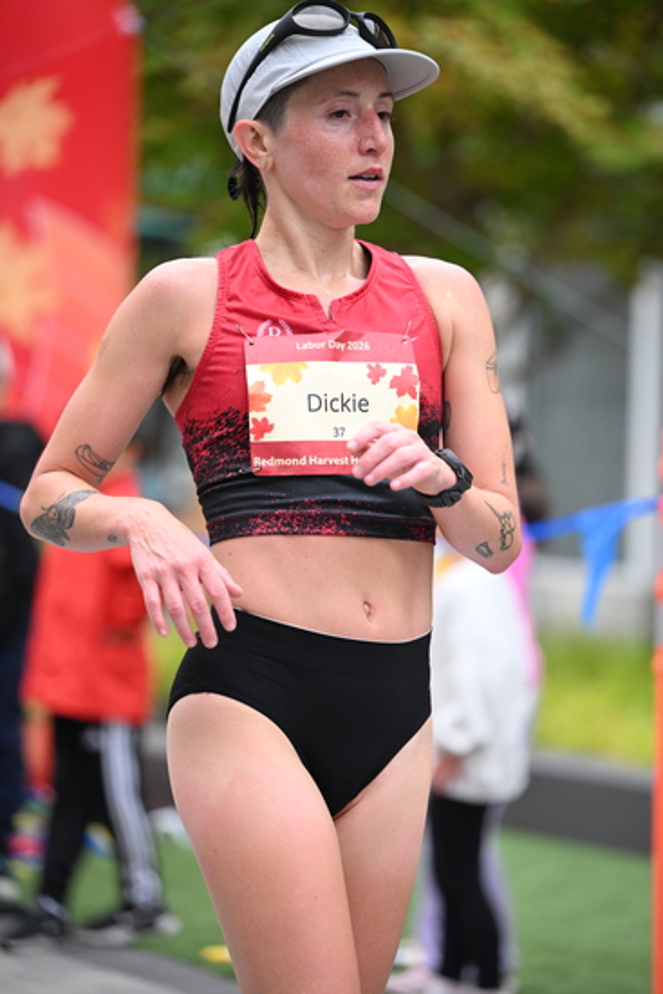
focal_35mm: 125
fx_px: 3451
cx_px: 332
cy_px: 497
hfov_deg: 11.0
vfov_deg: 16.4
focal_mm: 125
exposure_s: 1/1250
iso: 1600
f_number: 2.8
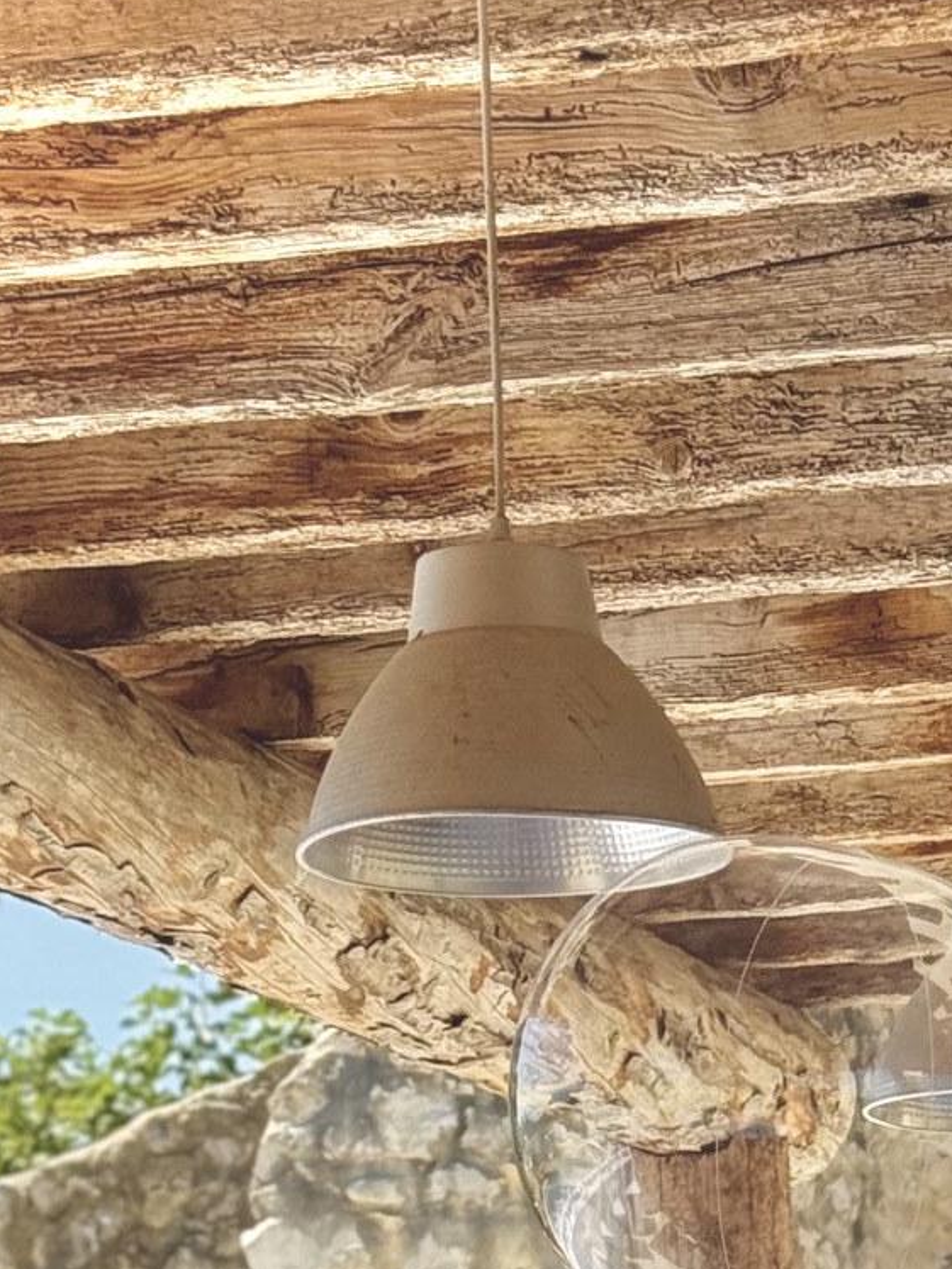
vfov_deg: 12.2
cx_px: 1320
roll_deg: +1.4
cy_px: 1904
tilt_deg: -0.6
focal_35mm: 154
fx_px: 5647
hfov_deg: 9.4
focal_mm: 6.76
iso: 64
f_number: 1.78
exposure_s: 1/3257
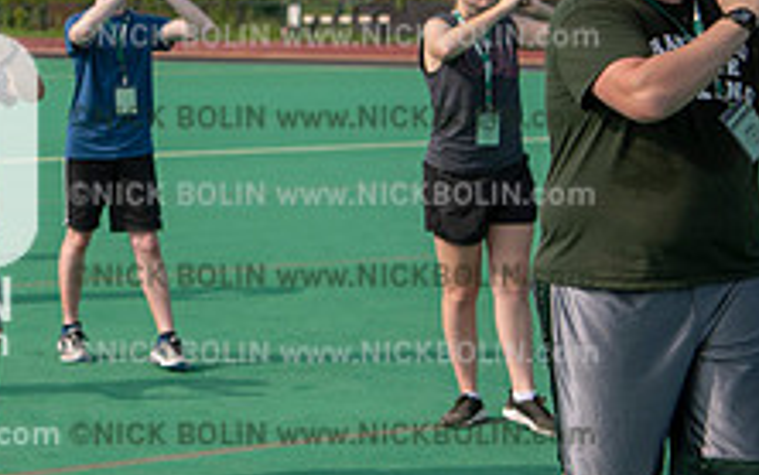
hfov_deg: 15.6
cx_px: -205
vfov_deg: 10.2
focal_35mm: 128
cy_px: 196
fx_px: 2649
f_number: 3.5
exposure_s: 1/3200
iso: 125
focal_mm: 48
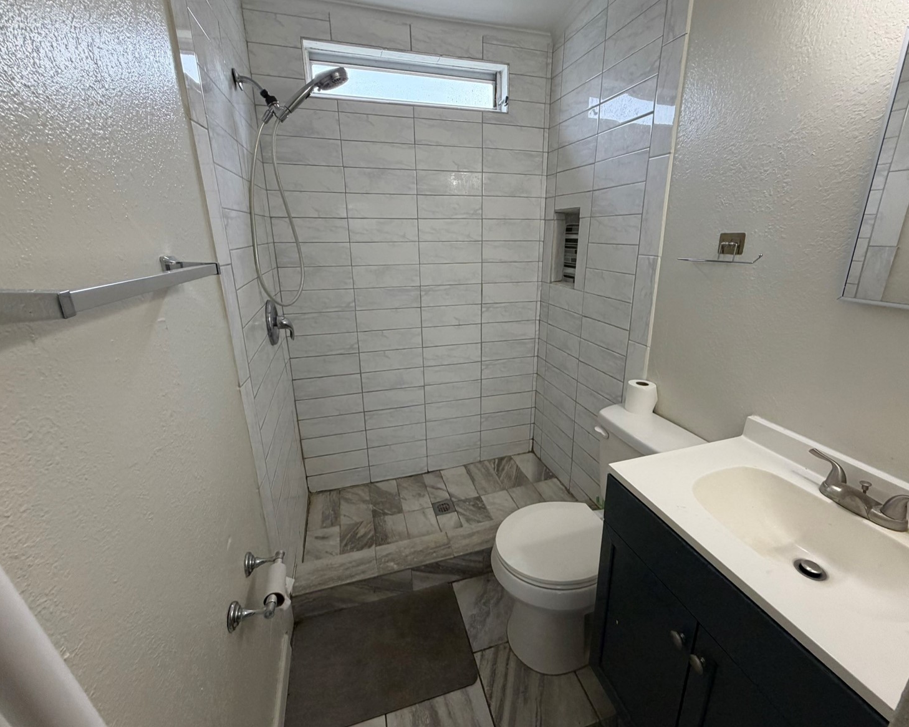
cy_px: 354
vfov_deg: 84.0
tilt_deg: -17.4
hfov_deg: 96.8
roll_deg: +0.7
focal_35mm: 15
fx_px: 403
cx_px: 473
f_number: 2.2
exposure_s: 1/120
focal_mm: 2.22
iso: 250
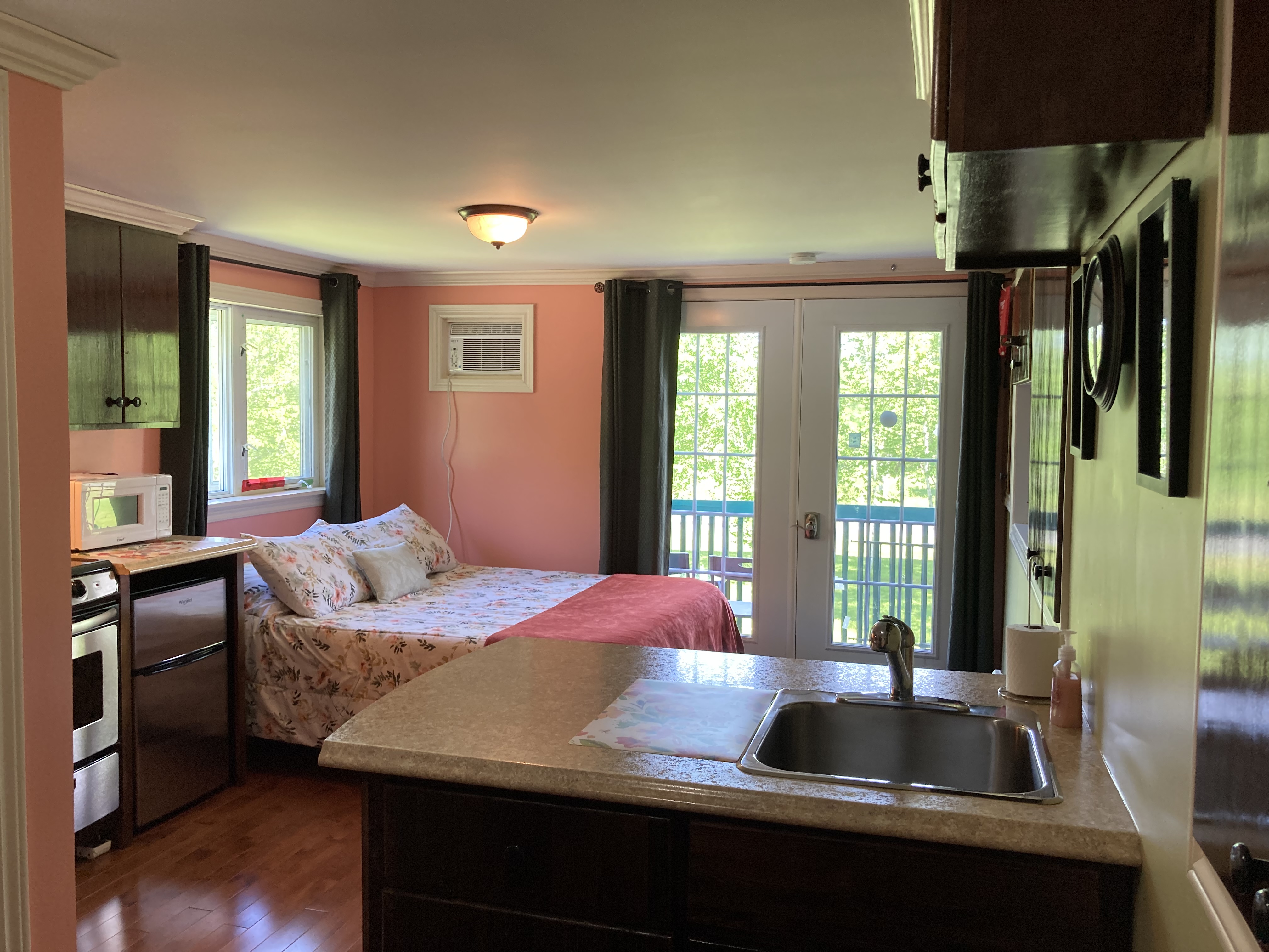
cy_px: 476
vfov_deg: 49.7
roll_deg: -1.4
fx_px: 1026
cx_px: 634
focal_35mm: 28
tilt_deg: -3.5
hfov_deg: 63.4
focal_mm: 3.99
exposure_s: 1/60
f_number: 1.8
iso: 80
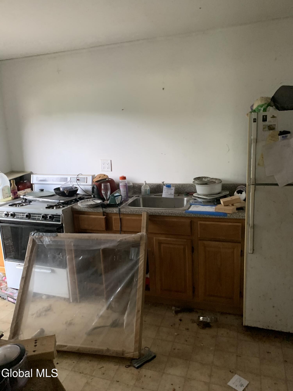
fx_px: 293
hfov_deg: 53.1
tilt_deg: -9.2
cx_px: 146
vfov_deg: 67.3
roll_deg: +1.1
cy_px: 196
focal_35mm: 26
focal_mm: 4.25
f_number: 1.8
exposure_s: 1/40
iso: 400
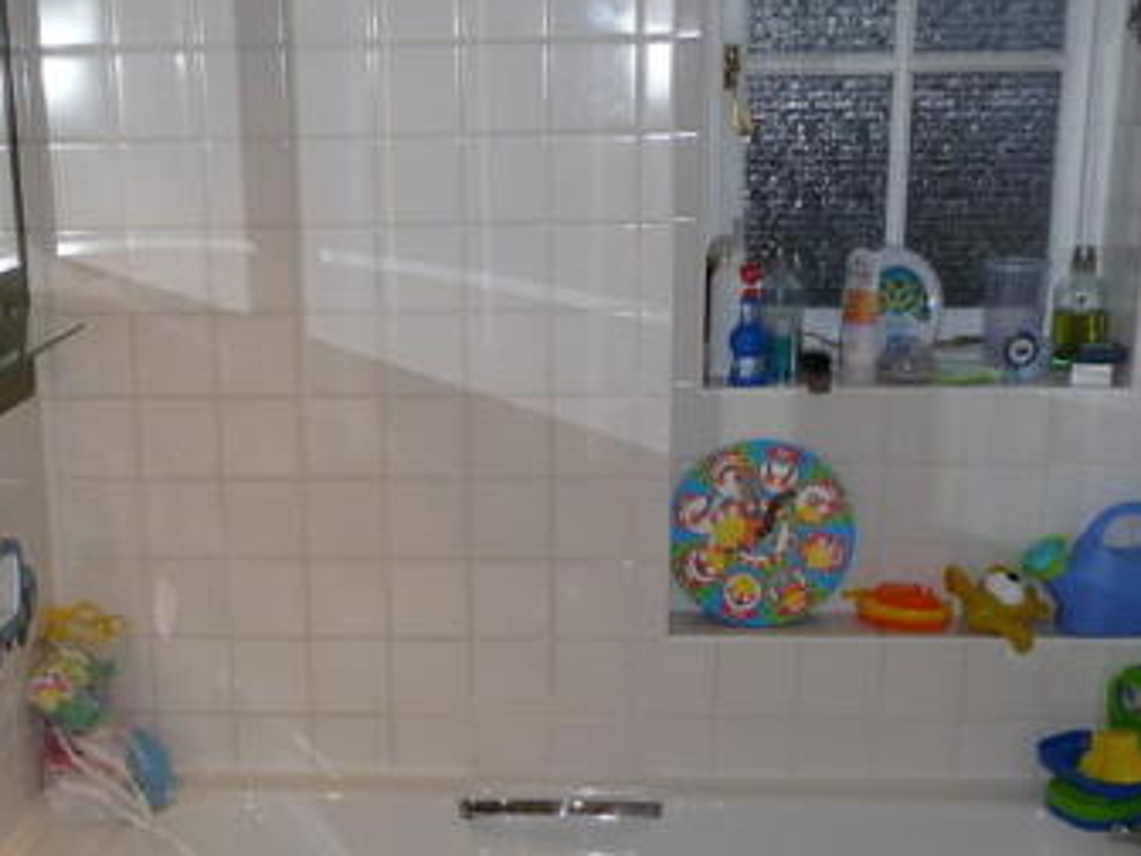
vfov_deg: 27.6
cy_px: 650
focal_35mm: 52
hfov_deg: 36.7
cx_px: 464
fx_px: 1714
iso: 100
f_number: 3.4
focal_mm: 5
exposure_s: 1/30
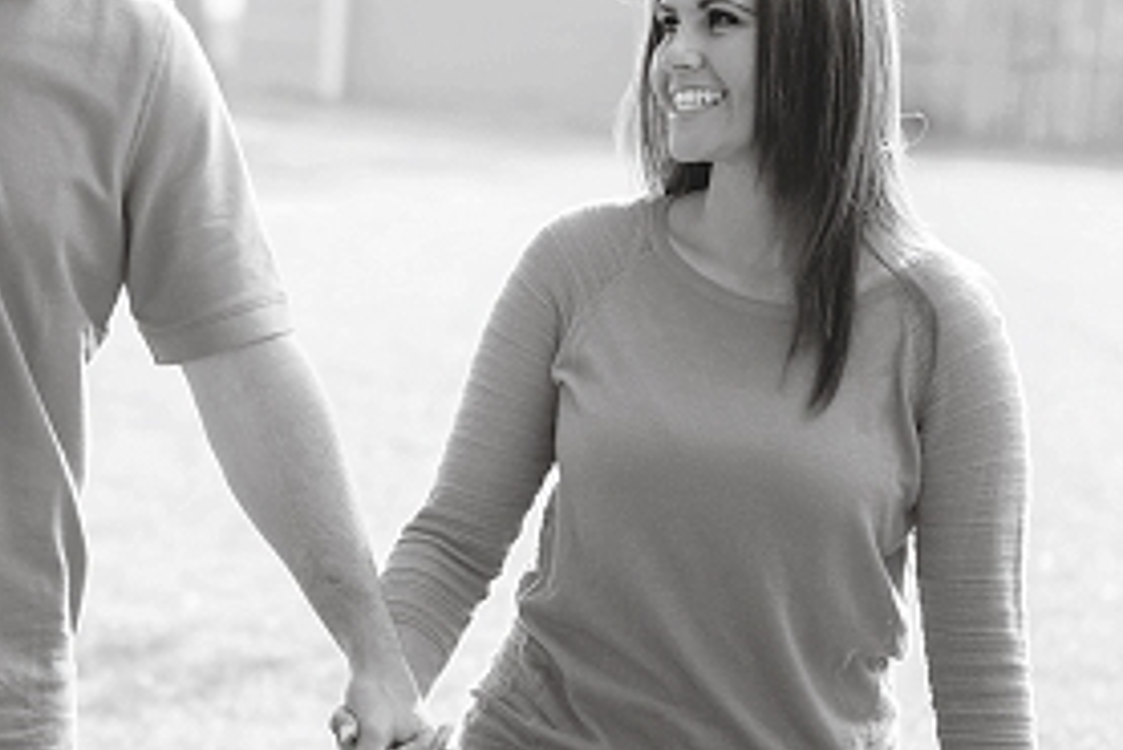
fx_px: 6055
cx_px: 292
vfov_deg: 7.1
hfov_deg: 10.6
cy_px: 176
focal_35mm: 194
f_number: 2.8
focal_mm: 70
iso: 200
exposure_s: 1/400
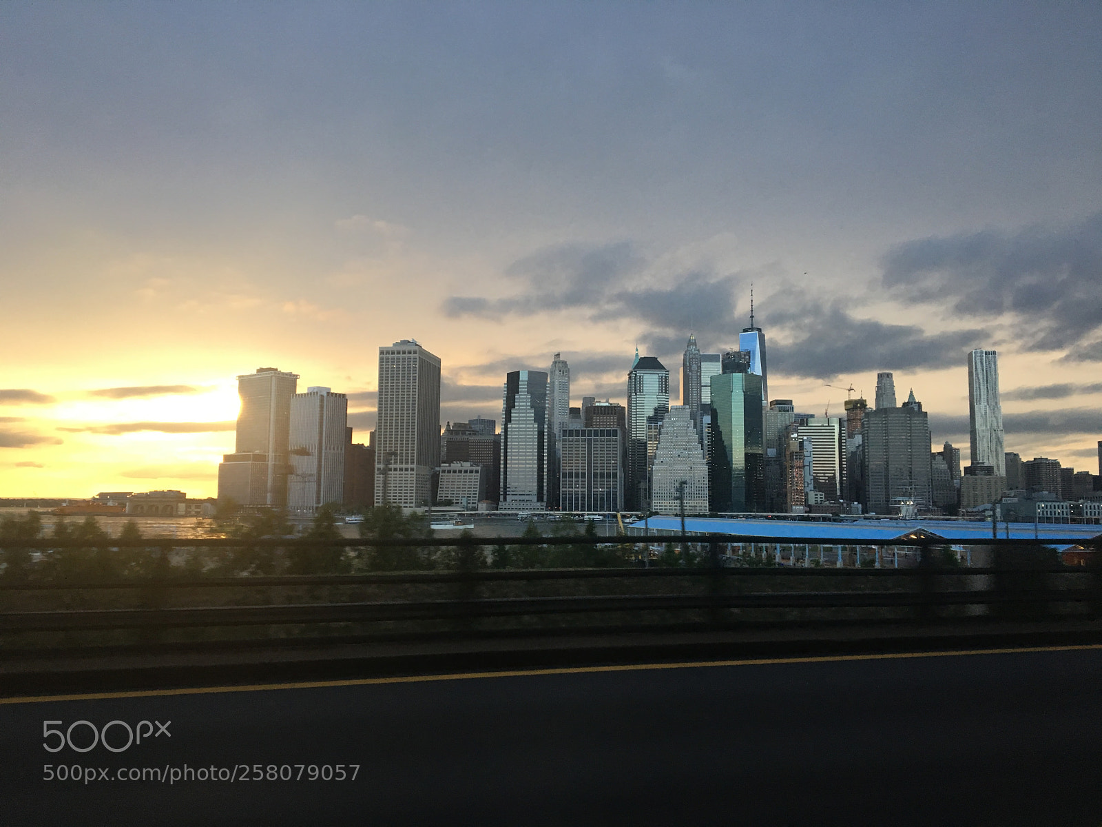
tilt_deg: +6.6
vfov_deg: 48.2
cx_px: 551
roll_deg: +1.0
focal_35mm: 29
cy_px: 414
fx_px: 923
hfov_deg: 61.7
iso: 80
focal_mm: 4.15
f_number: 2.2
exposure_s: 1/30
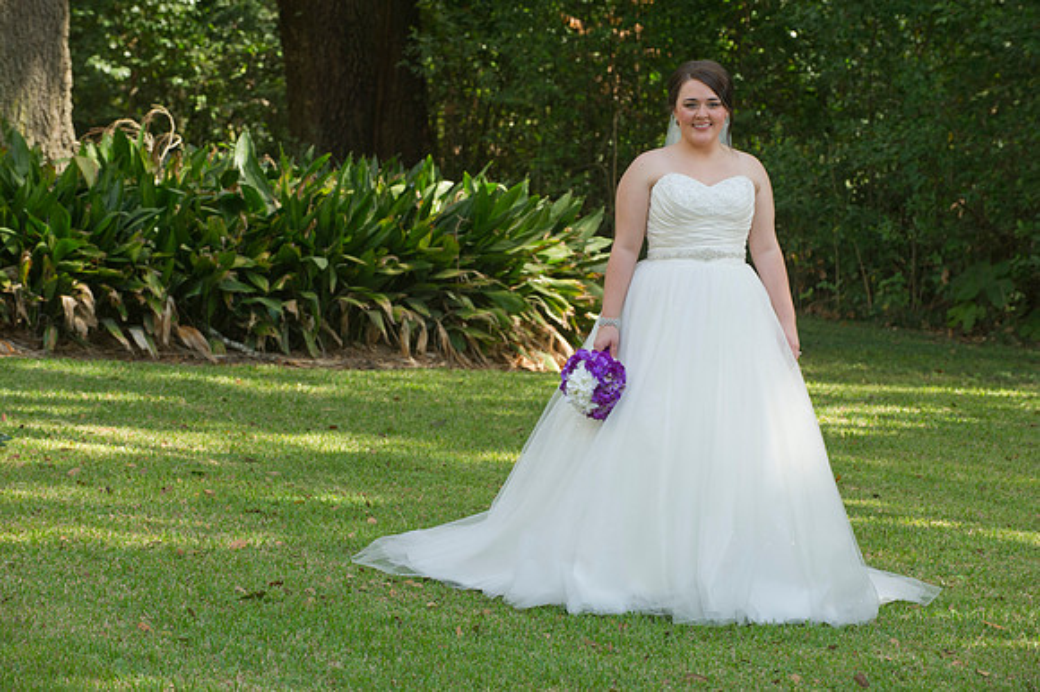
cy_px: 346
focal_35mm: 150
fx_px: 4331
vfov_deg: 9.1
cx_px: 520
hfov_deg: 13.7
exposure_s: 1/125
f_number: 6.3
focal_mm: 150
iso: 320
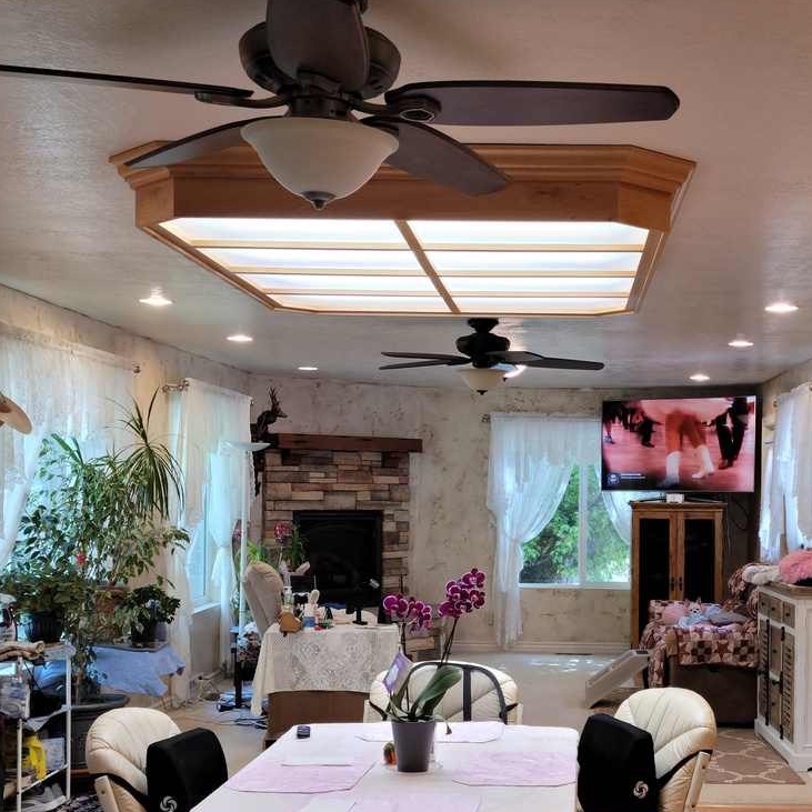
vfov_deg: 32.6
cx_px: 523
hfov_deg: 32.6
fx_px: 1380
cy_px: 520
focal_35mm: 52
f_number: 2
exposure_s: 1/60
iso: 80
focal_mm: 5.9
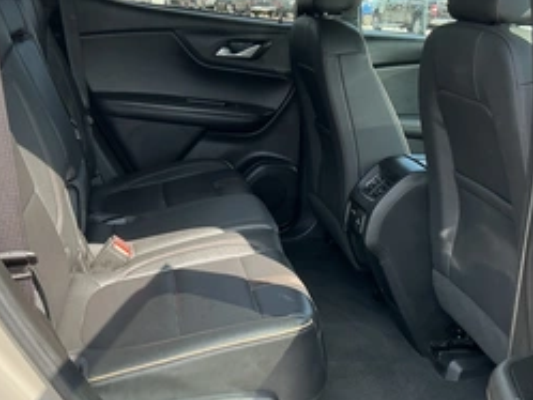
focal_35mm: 45
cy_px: 231
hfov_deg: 42.1
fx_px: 693
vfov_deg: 32.2
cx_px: 261
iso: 25
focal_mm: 3
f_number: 1.8
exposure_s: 1/172
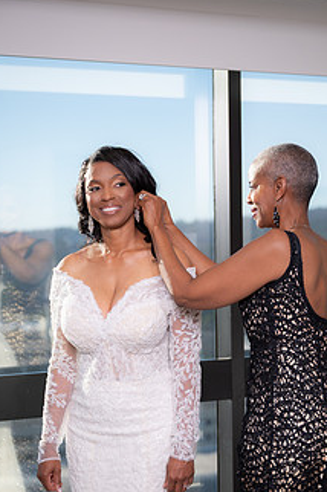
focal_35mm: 81
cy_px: 313
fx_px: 1106
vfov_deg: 25.0
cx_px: 207
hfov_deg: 16.8
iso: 250
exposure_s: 1/250
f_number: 3.2
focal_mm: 58
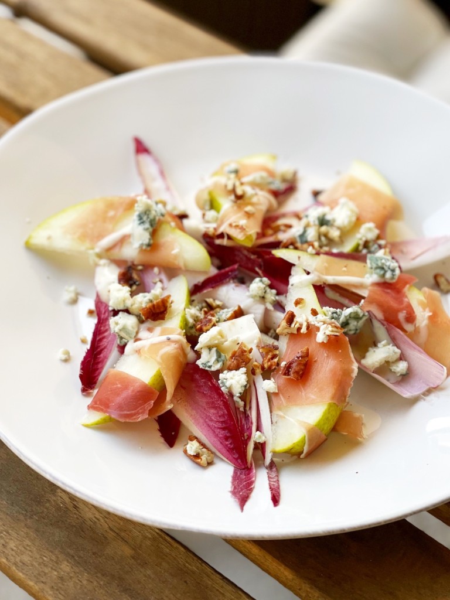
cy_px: 300
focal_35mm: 64
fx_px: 1109
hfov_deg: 22.9
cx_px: 225
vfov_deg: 30.3
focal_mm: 7.5
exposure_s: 1/121
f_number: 2.2
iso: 100
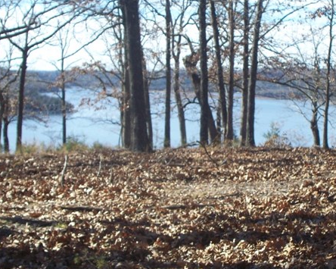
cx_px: 245
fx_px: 805
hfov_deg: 23.4
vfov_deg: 18.9
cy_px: 105
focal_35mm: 81
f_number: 2.8
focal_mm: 7.54
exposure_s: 1/400
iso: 64
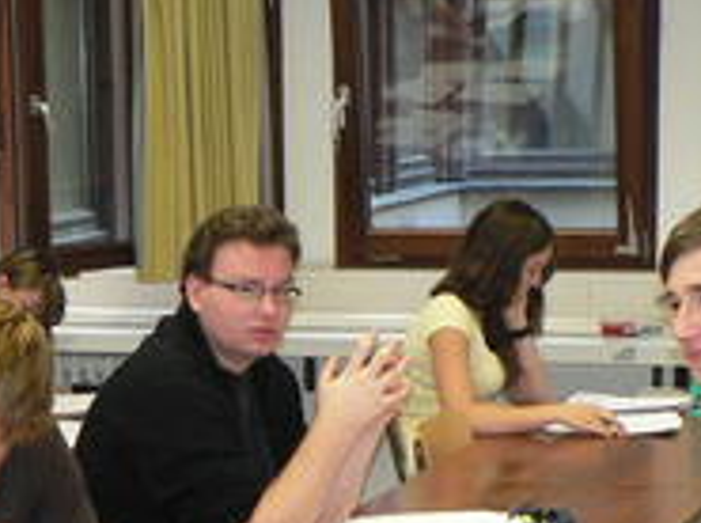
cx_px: -64
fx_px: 2365
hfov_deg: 16.4
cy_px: 663
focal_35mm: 117
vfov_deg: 12.3
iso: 300
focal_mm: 6
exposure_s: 1/60
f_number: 2.8
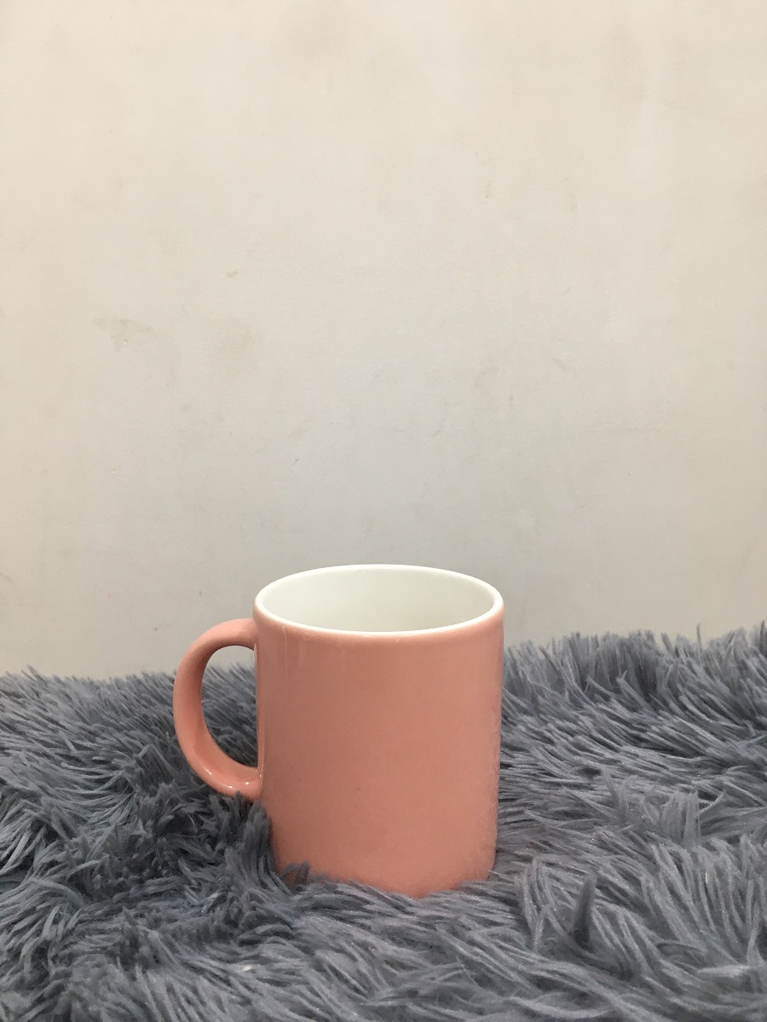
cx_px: 384
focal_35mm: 29
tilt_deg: -8.3
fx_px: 857
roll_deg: -0.5
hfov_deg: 48.2
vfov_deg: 61.7
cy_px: 511
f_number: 2.2
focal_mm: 4.15
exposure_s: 1/33
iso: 80
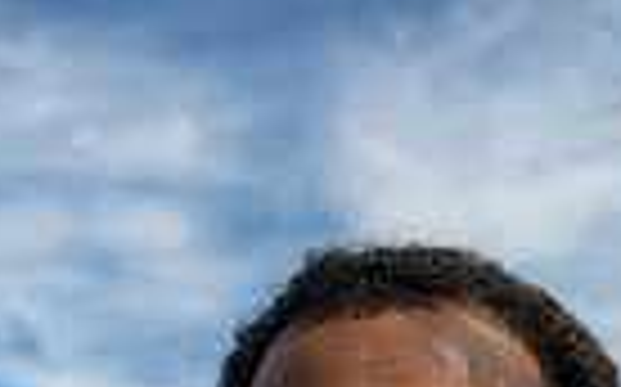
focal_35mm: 80
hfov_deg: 25.4
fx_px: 1353
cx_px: 495
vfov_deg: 13.1
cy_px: 864
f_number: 4.5
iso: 40
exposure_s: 1/250
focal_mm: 24
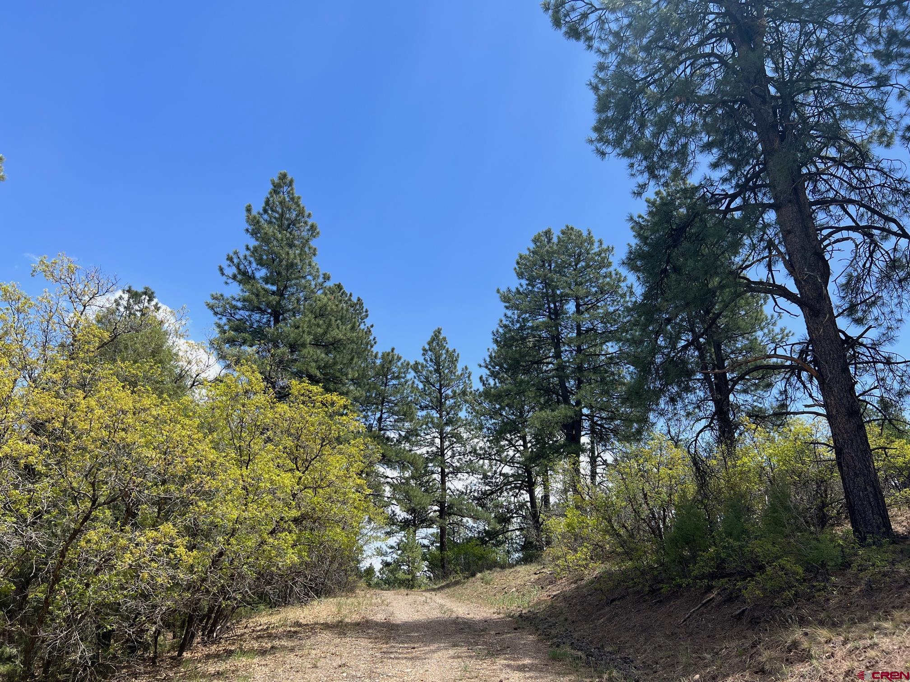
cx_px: 455
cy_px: 341
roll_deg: +1.1
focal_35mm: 26
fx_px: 683
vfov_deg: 53.1
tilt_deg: +21.6
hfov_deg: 67.3
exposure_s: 1/2457
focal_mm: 5.7
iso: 50
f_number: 1.5
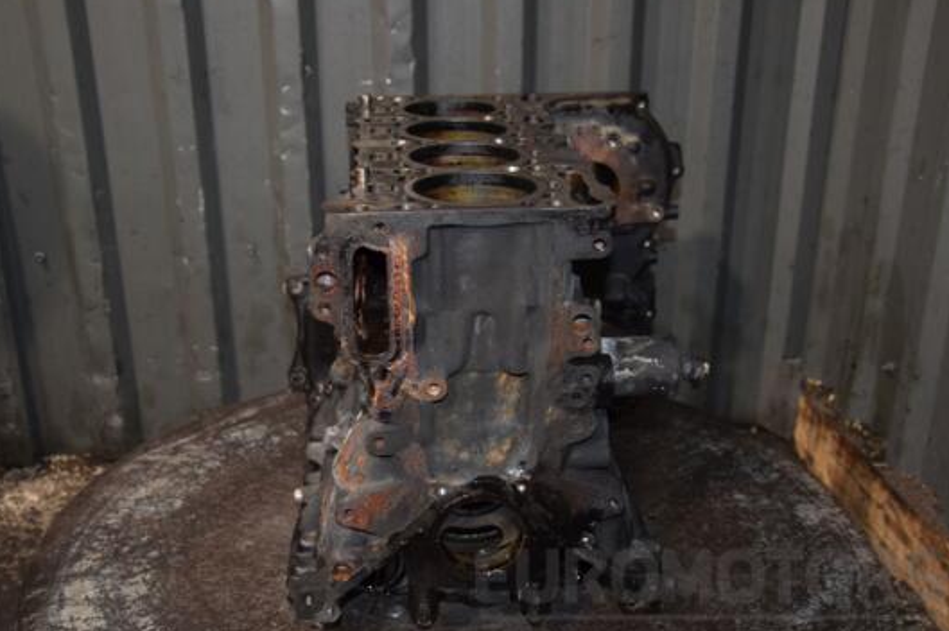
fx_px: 1121
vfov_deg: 31.4
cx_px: 441
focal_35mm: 43
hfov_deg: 45.8
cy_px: 337
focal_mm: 25
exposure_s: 1/60
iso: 800
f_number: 5
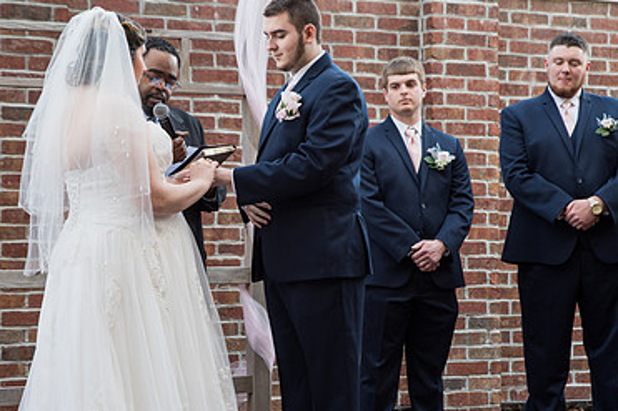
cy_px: 209
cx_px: 243
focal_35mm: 97
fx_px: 1664
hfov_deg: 21.0
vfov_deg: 14.1
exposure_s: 1/200
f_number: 3.5
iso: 250
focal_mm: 62
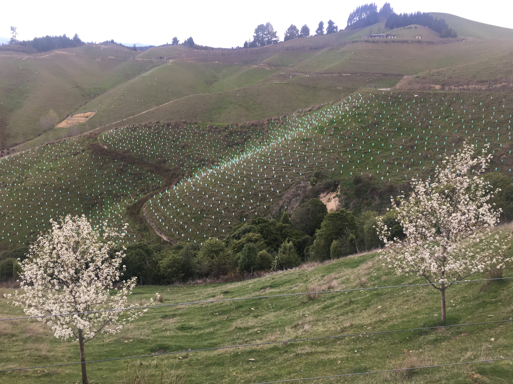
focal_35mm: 30
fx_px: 445
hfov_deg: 60.0
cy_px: 192
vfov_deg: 46.8
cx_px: 256
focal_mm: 4.15
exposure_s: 1/100
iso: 40
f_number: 2.2
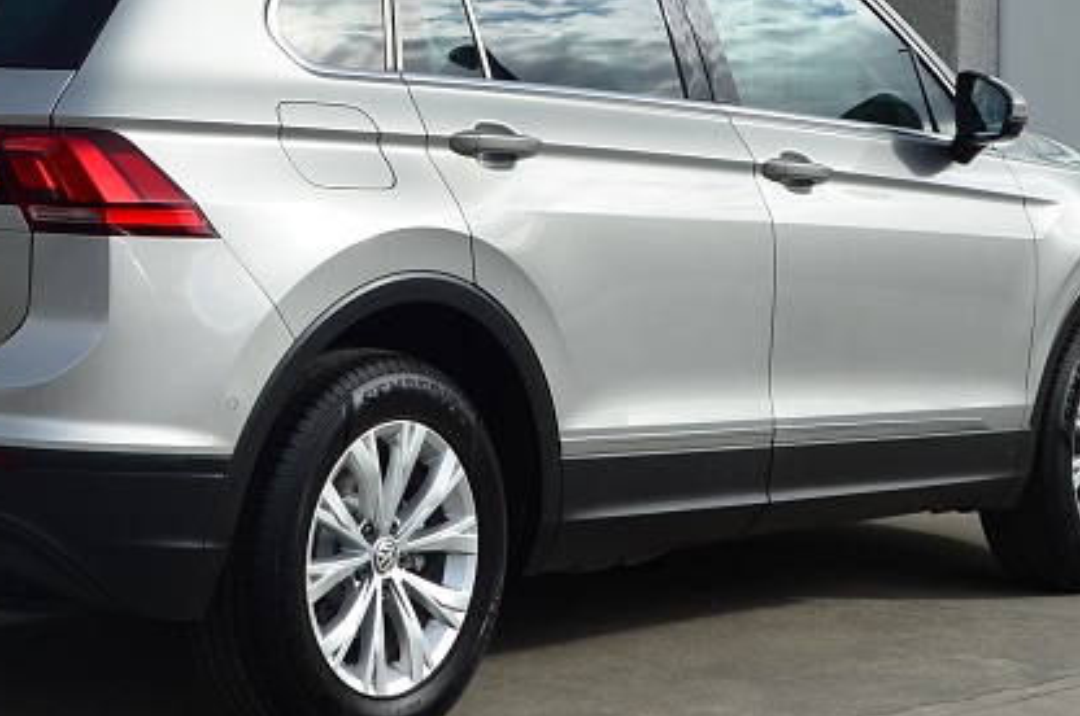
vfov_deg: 13.0
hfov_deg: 19.5
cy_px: 35
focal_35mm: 104
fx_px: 3115
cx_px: 282
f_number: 10
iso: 100
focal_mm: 26
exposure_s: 1/100
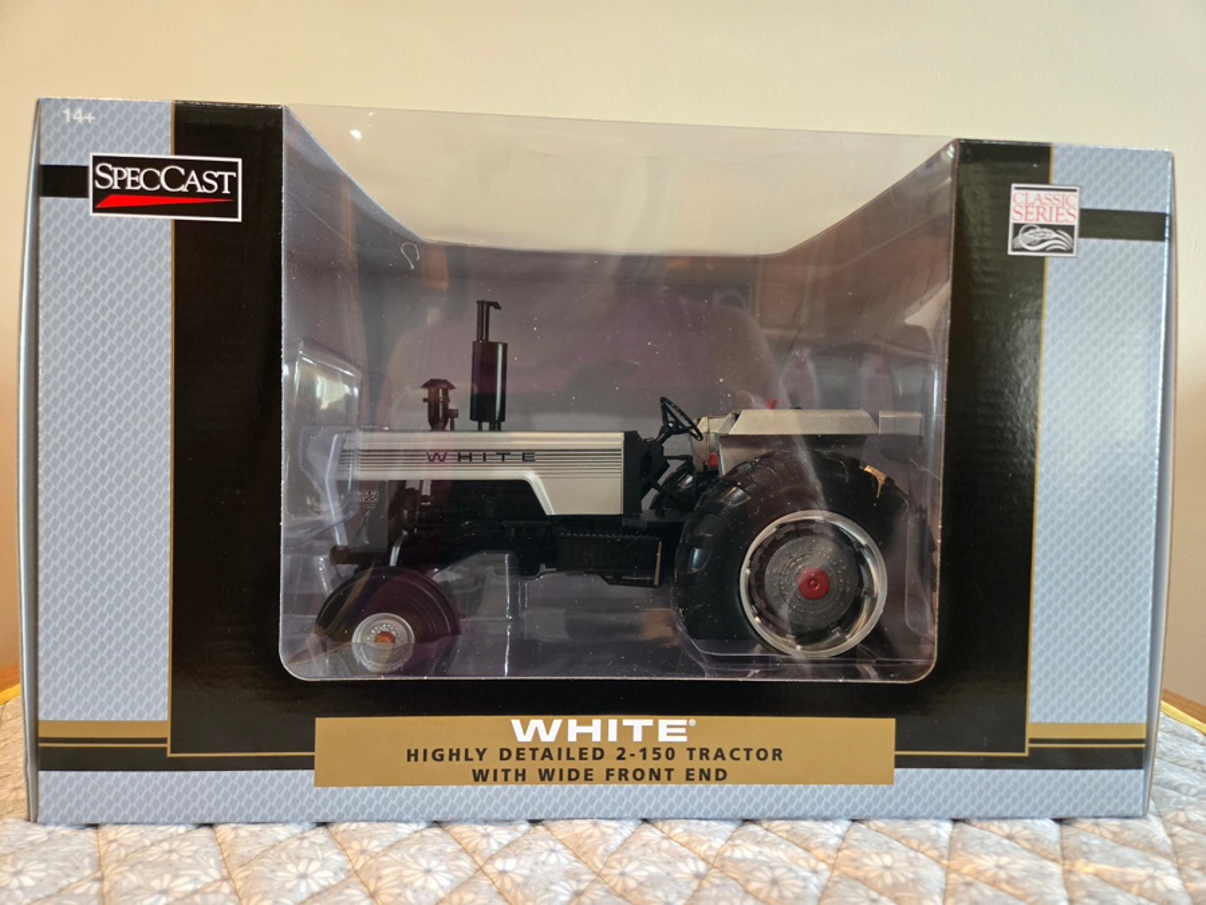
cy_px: 452
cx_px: 603
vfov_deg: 58.9
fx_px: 801
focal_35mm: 23
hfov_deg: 73.9
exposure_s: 1/120
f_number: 1.8
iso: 640
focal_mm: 5.4
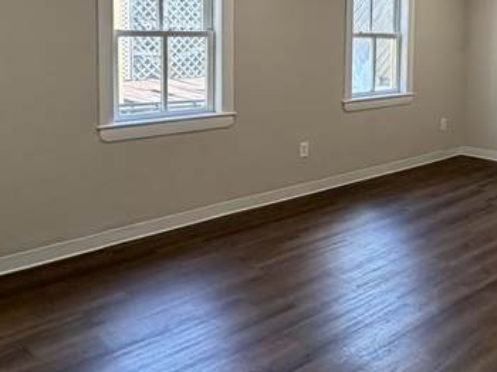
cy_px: 77
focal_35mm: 41
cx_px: 420
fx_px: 588
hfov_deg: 43.0
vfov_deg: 34.1
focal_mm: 2.22
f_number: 2.2
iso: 320
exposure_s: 1/120
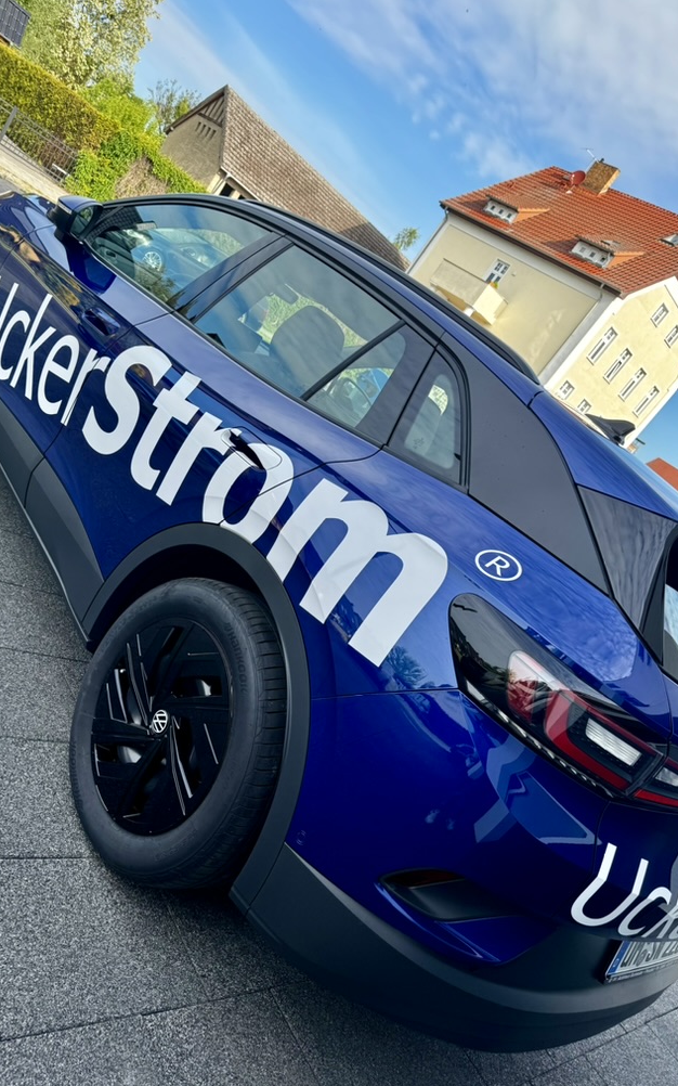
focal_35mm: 26
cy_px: 553
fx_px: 769
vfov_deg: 70.4
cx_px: 274
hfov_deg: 47.3
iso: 80
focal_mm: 6.76
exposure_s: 1/1151
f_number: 1.78
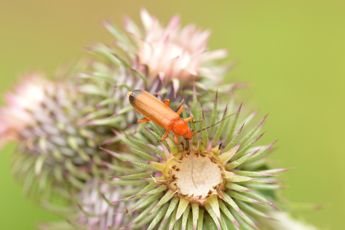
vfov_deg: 9.1
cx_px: 173
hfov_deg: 13.6
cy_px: 115
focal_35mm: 151
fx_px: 1447
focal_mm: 100
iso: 800
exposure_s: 1/250
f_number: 11
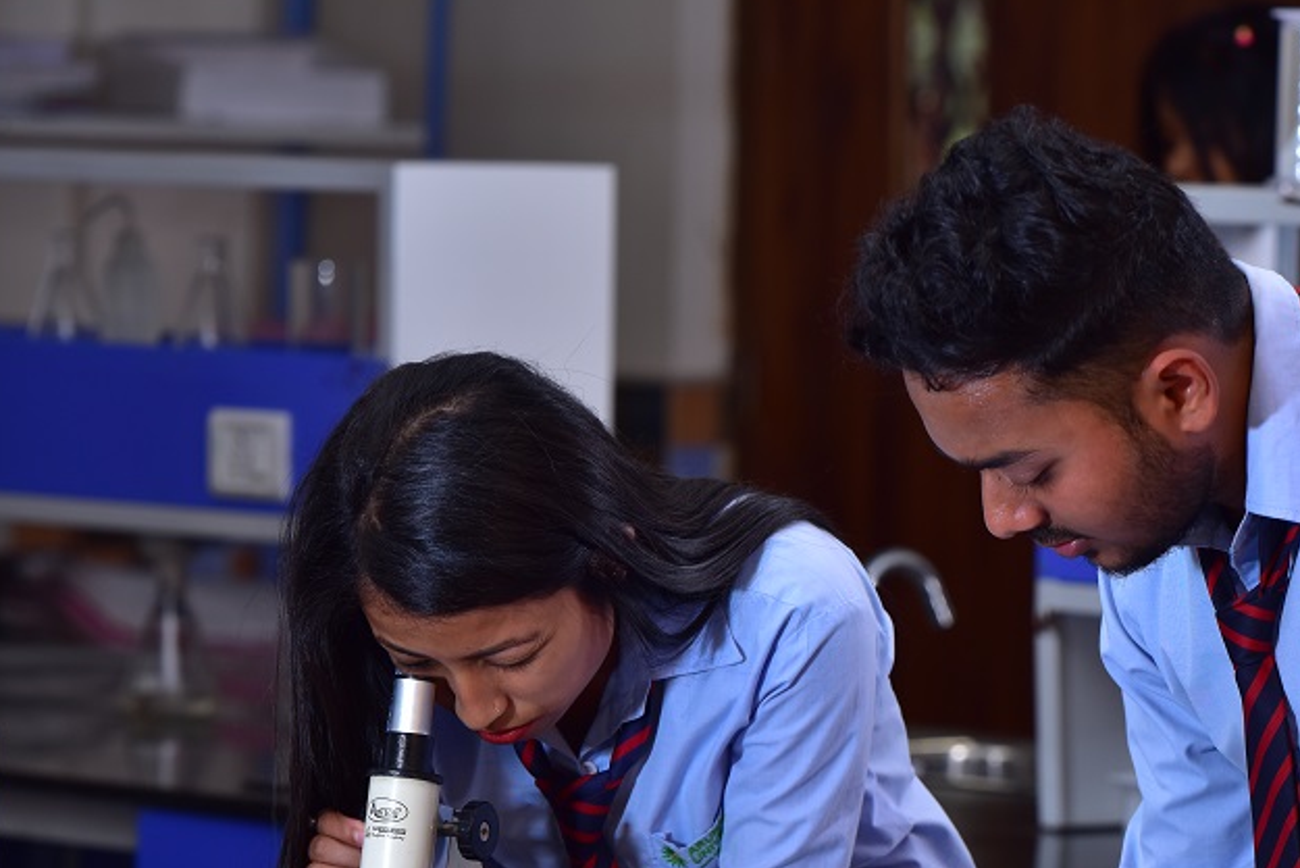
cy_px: 634
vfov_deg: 5.7
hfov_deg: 8.6
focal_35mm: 240
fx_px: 8668
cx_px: 917
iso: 400
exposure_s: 1/200
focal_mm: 150
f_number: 5.6
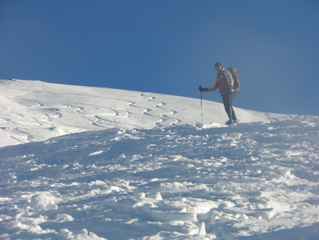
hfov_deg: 12.3
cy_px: 120
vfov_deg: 9.3
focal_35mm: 160
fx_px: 1474
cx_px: 160
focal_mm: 41.1
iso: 50
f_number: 5.6
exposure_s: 1/274
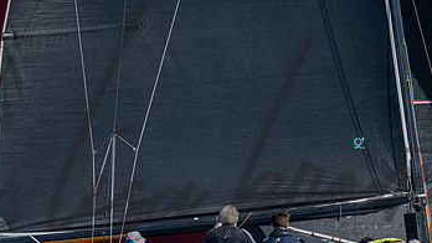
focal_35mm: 571
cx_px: 319
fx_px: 6543
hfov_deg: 3.8
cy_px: 179
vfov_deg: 2.1
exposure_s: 1/5000
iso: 400
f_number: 6.3
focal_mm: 320
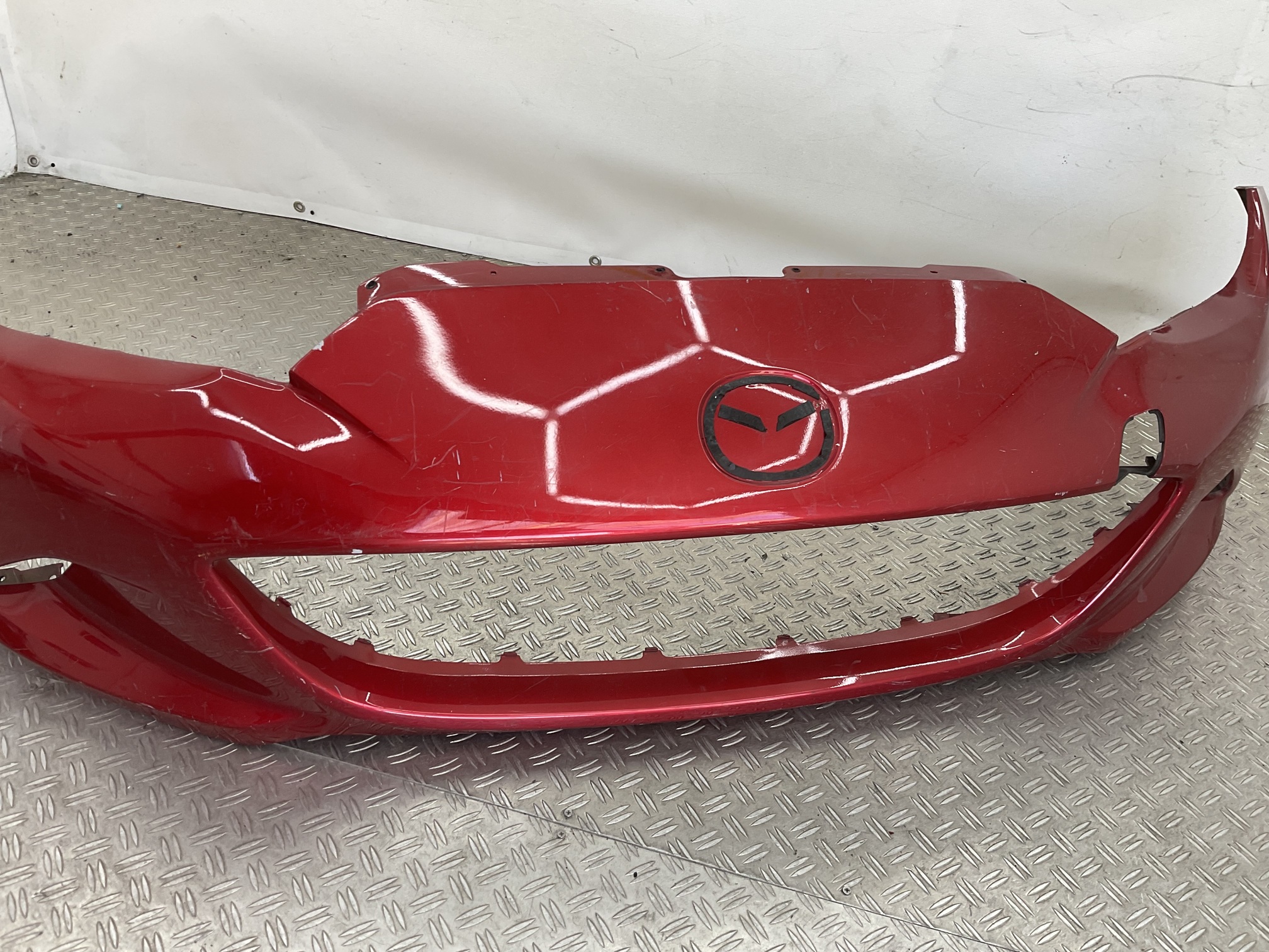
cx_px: 634
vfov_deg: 48.2
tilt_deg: -36.1
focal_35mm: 29
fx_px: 1063
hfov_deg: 61.7
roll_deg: -6.9
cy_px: 476
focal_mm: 3
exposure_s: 1/100
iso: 20
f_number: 1.8
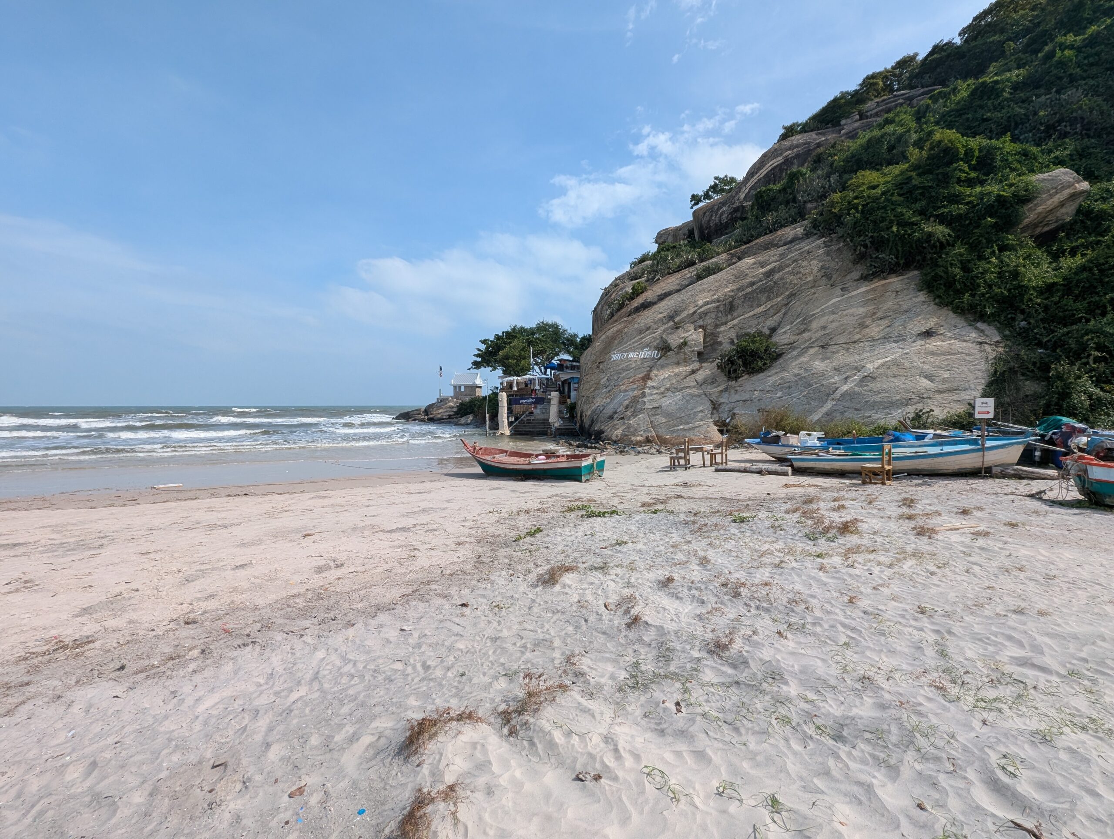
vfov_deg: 90.1
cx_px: 557
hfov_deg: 106.1
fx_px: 419
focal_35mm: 13
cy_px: 420
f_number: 2.2
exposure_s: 1/2212
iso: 49
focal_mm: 1.95
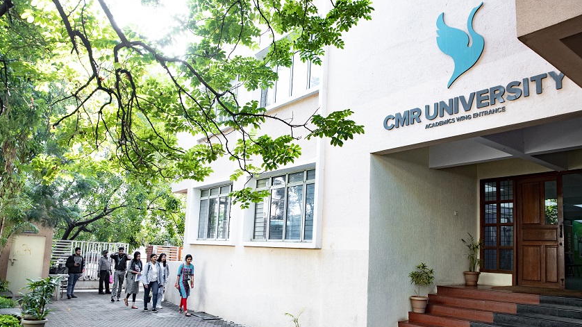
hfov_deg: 69.8
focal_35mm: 27
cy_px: 190
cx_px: 309
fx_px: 417
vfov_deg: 42.7
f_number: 4
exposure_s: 1/400
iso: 800
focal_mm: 24
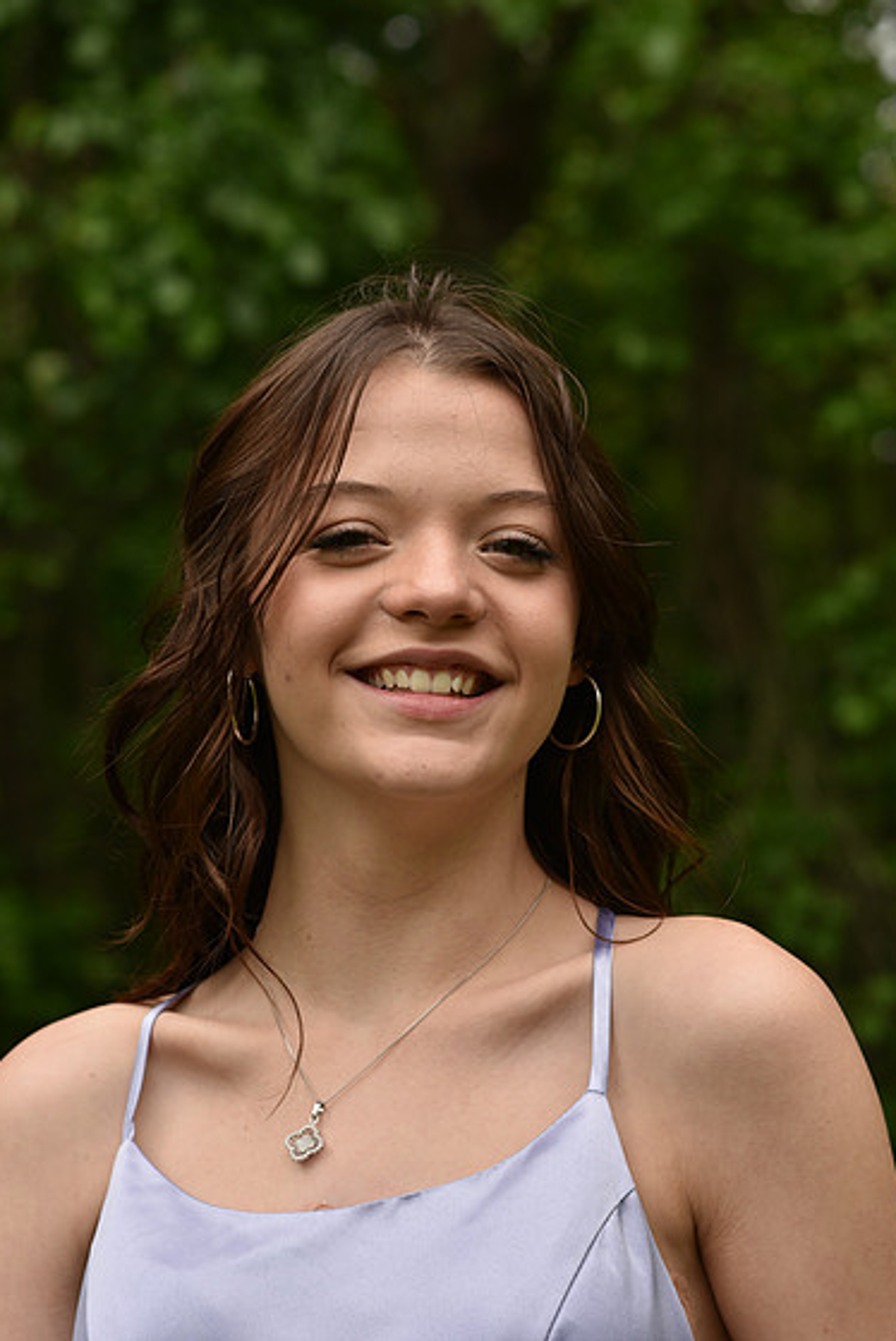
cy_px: 649
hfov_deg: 15.6
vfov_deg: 23.1
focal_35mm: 88
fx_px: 3281
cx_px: 454
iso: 200
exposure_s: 1/320
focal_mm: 85
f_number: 5.6
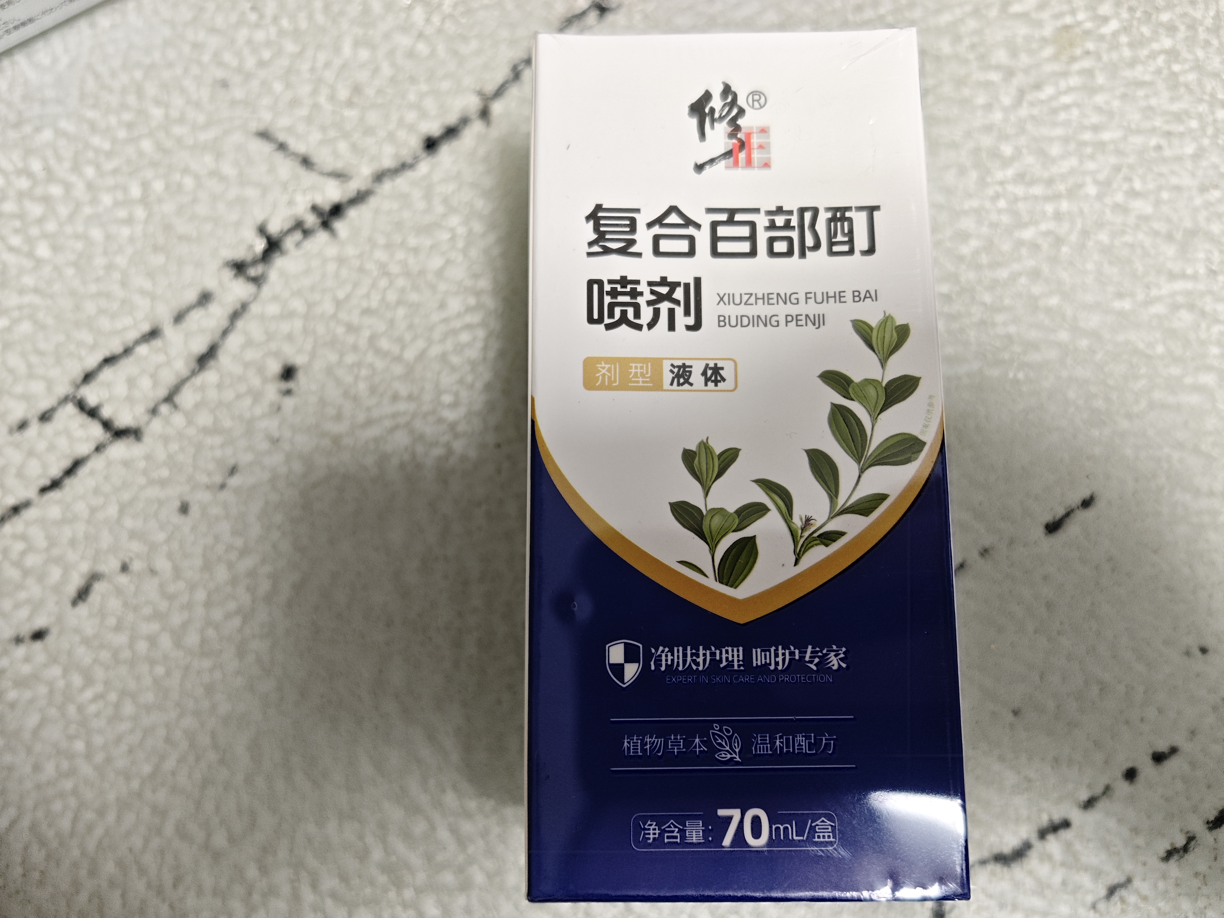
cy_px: 459
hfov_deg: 73.9
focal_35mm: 23
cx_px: 612
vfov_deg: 58.9
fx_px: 813
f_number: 1.62
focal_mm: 6.55
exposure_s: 1/57.7
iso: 250
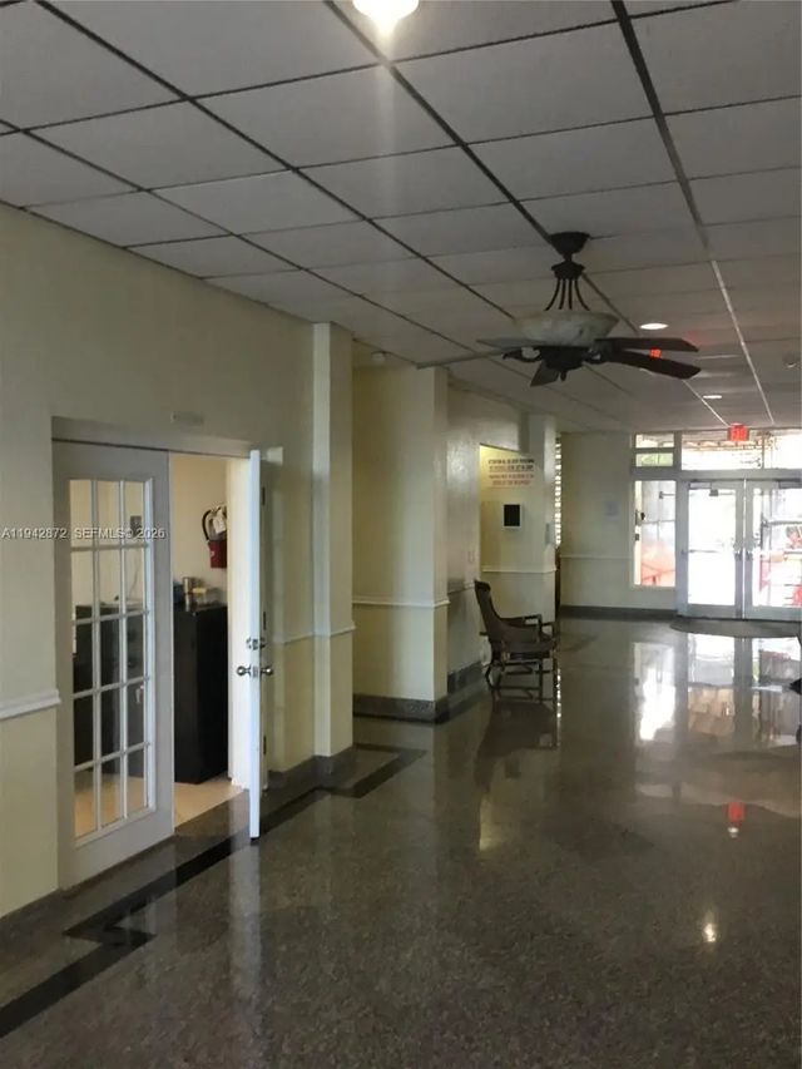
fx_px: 957
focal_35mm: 31
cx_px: 401
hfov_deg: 45.5
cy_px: 534
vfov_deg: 58.3
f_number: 2.4
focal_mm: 3.3
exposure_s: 1/30
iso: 160
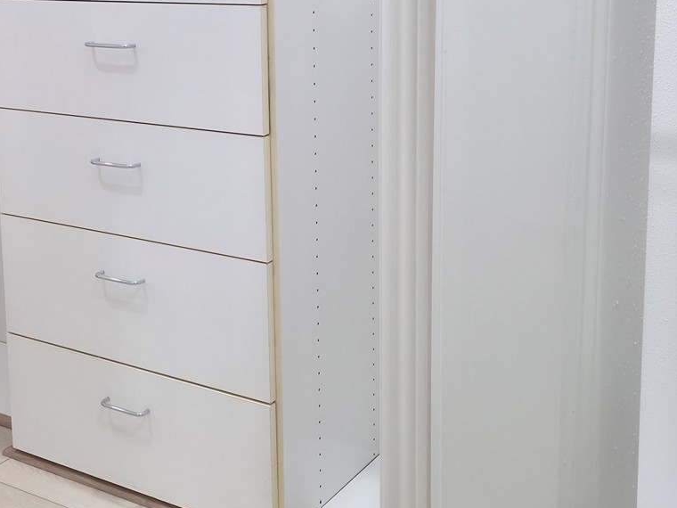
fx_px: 1213
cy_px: 69
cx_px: 41
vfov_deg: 23.1
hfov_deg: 29.6
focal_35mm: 62
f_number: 1.7
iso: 250
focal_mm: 6.3
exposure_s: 1/120
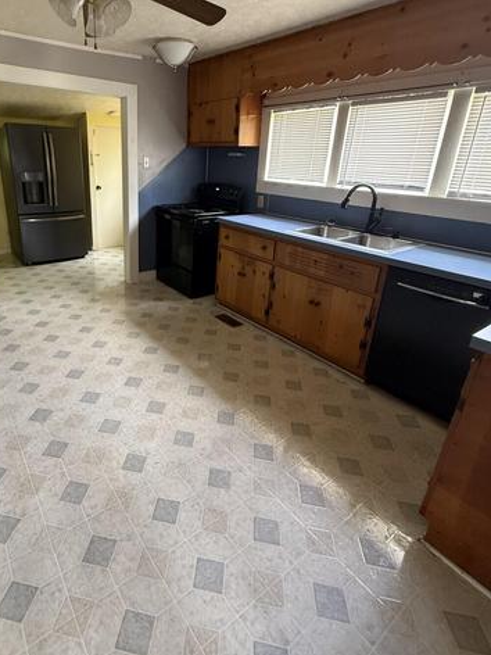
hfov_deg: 67.5
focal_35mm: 19
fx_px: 359
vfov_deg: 84.3
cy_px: 287
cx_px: 182
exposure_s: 1/60
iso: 400
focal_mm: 2.22
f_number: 2.2
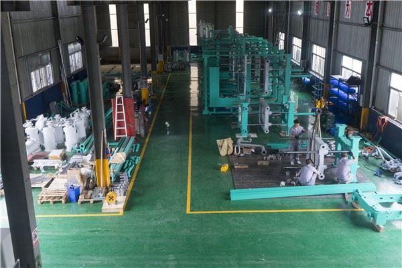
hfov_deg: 51.9
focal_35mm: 37
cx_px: 201
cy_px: 134
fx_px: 413
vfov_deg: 35.9
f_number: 7.1
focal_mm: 37
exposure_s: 1/60
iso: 2000
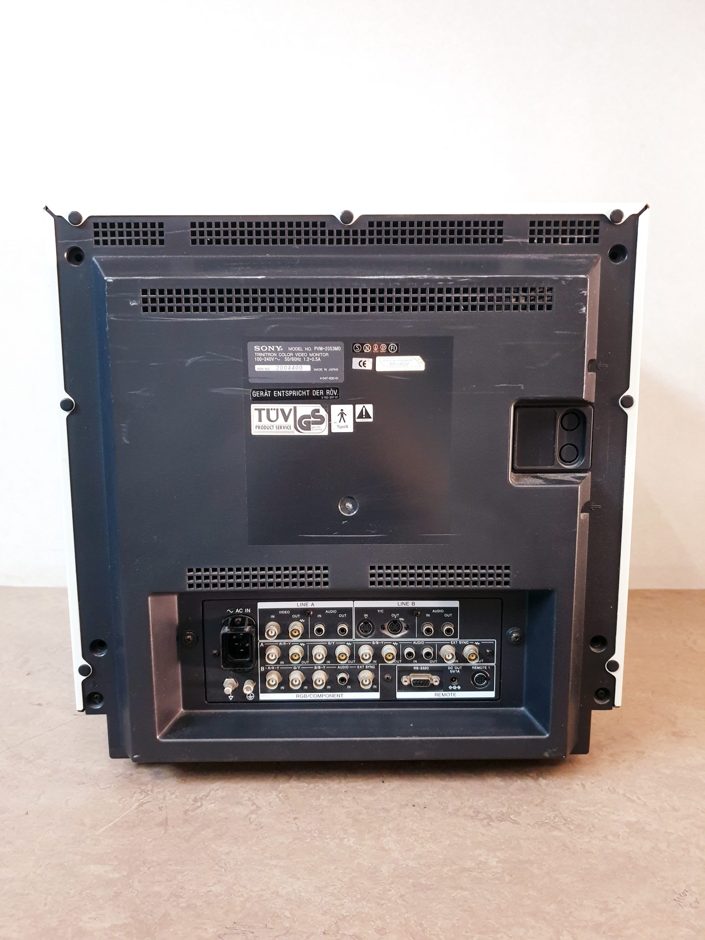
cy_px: 470
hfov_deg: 53.1
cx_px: 352
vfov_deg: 67.3
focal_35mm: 26
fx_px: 706
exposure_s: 1/50
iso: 250
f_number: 1.5
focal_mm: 4.3
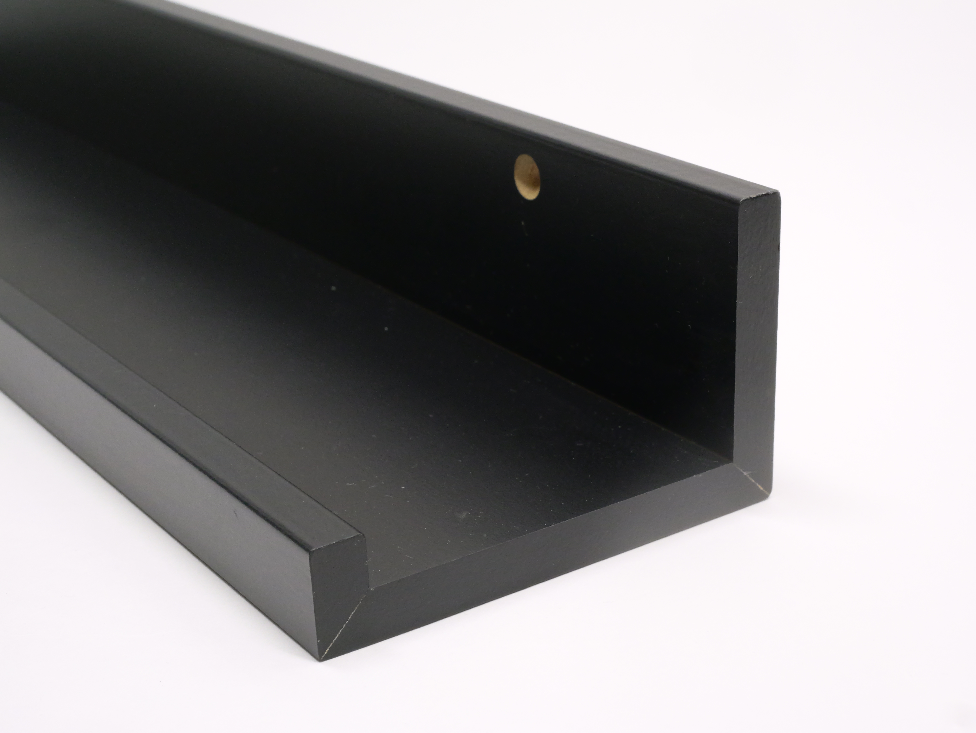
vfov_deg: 24.4
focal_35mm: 60
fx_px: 1692
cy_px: 366
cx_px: 488
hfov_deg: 32.2
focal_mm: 30
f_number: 10
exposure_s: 1/50
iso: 2500
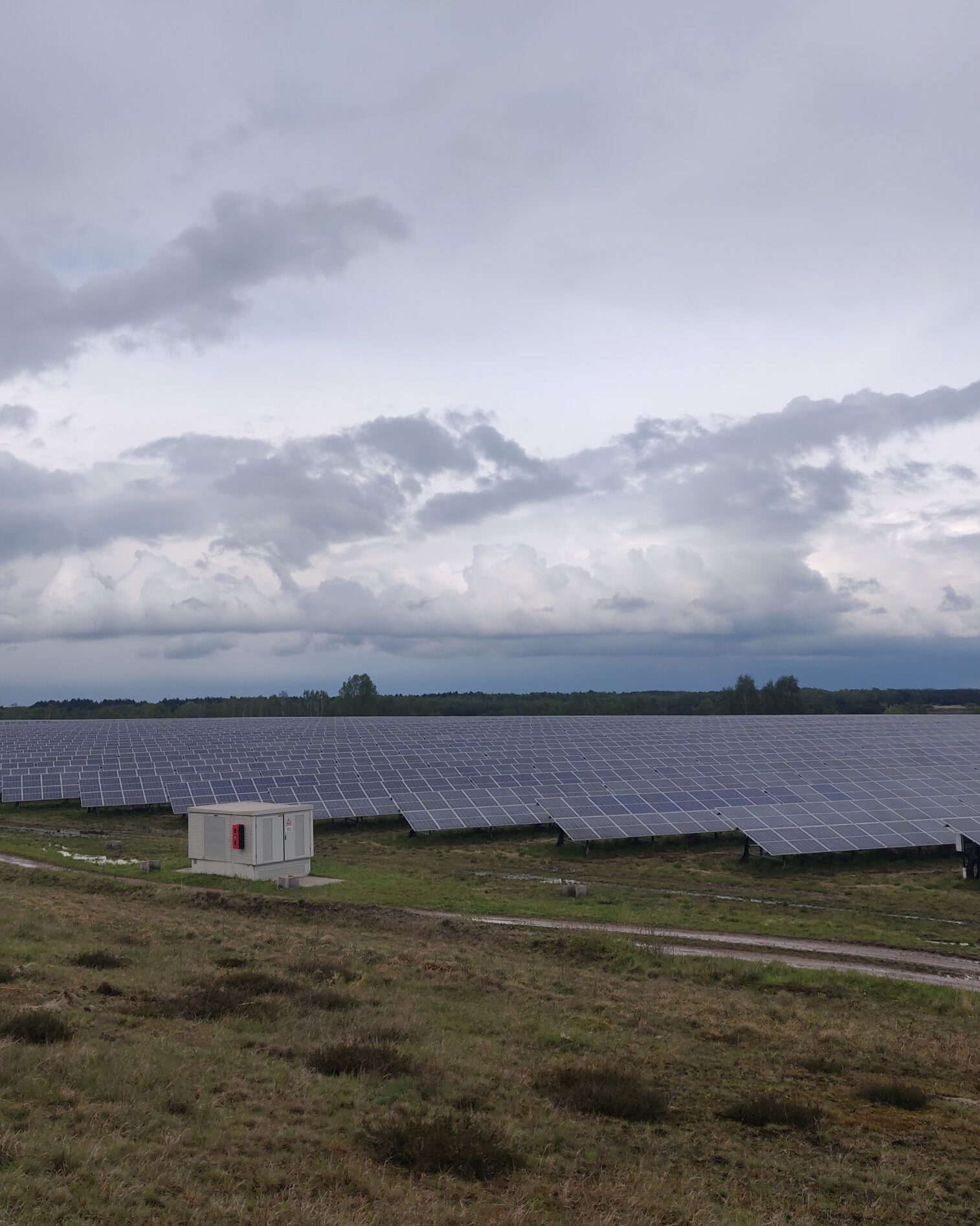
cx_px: 419
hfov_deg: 44.4
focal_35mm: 33
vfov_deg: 54.2
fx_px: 1197
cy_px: 621
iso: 100
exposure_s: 1/2350
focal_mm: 4.25
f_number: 1.7
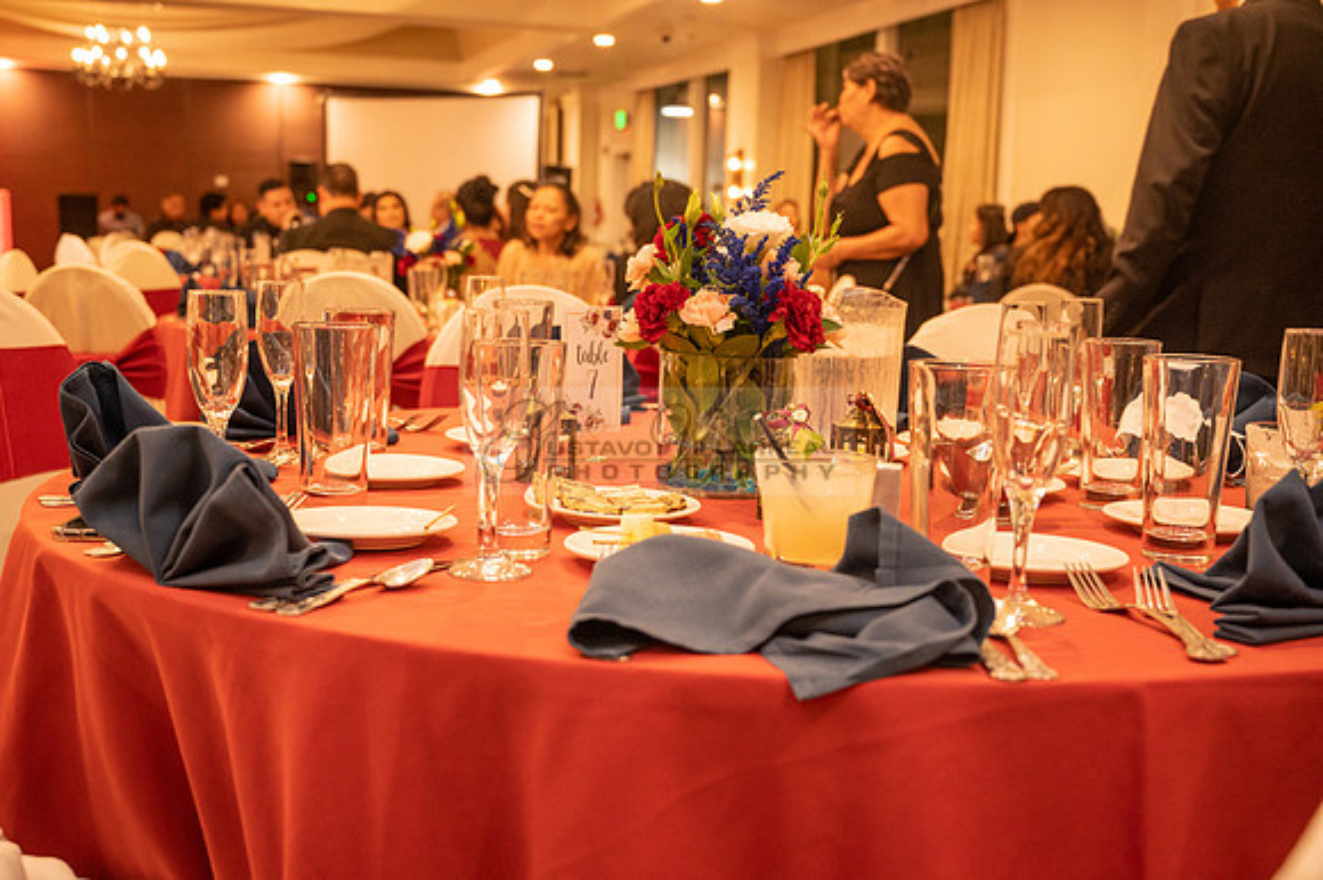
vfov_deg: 33.4
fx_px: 1469
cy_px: 440
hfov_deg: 48.5
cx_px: 662
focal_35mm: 40
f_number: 4
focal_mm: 40
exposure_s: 1/50
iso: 2500
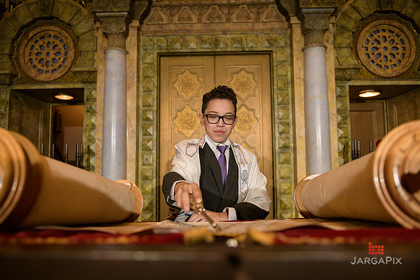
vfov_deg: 53.2
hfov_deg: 73.7
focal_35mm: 24
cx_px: 210
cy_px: 140
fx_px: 280
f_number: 3.2
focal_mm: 24
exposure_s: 1/200
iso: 250
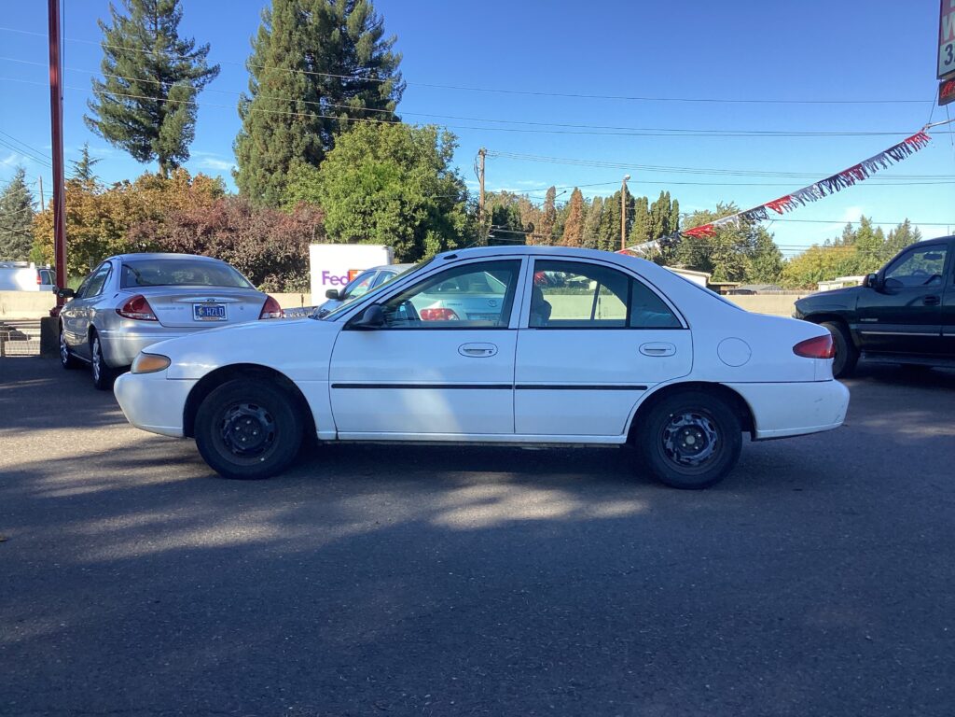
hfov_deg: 58.4
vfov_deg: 45.4
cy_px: 358
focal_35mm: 31
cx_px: 478
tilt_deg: -4.4
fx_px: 855
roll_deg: +0.4
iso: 25
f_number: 2.4
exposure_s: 1/582
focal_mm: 3.3
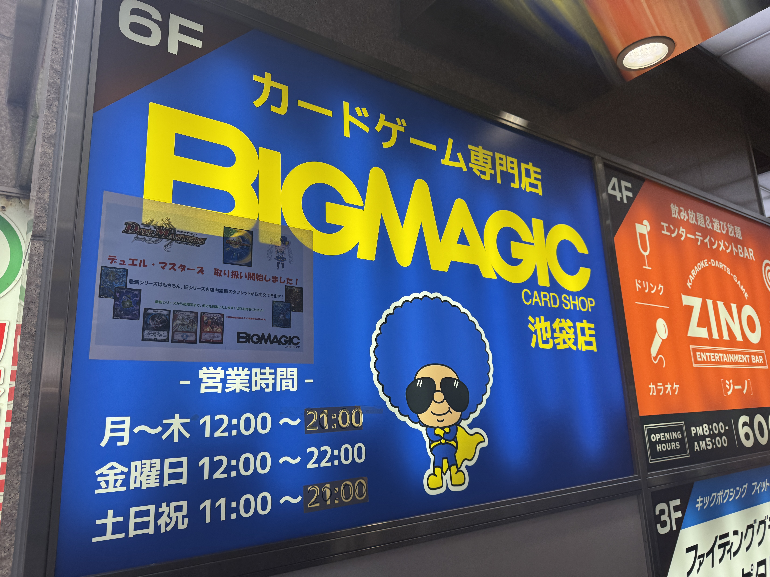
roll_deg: +2.6
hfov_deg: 71.6
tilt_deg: +12.4
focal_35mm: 24
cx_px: 385
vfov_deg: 56.8
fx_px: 534
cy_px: 288
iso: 64
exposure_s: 1/121
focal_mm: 6.76
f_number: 1.78
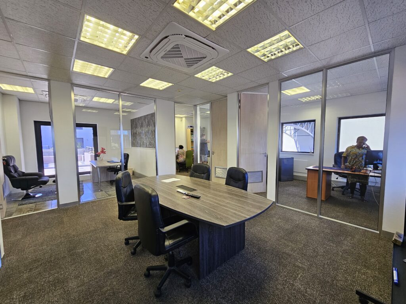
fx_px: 152
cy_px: 152
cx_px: 203
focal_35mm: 13
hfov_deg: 106.2
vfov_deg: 89.9
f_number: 2.2
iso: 125
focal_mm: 2.2
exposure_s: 1/50
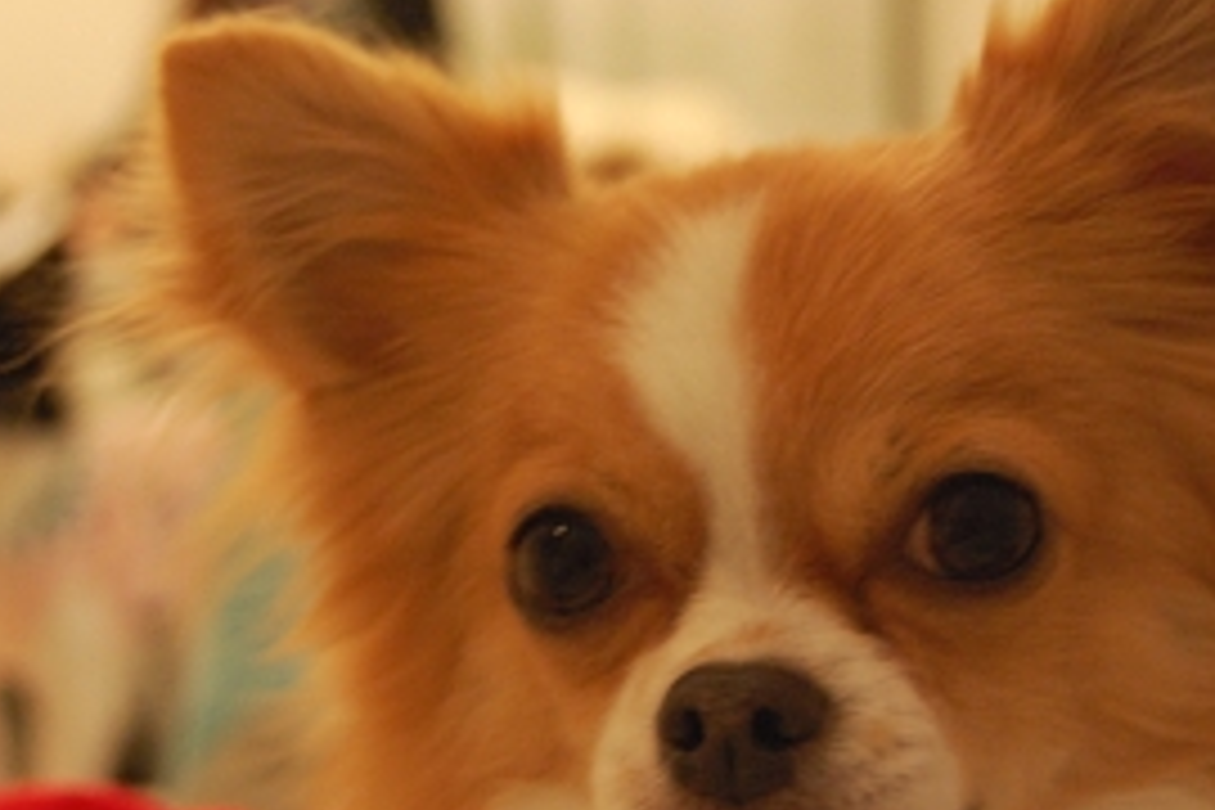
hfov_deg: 20.9
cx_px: 511
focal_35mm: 98
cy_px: 464
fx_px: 3298
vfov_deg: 14.0
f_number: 5.3
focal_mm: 45
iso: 1600
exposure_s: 1/40
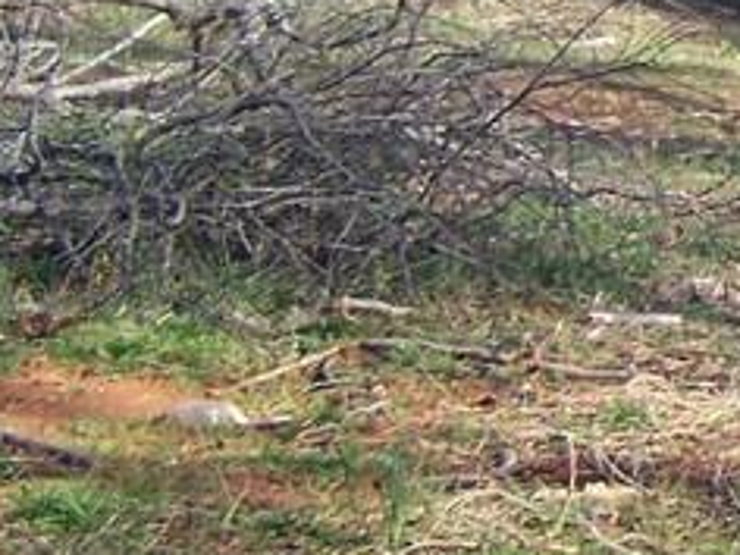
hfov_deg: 10.8
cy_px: -210
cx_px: 1524
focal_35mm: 165
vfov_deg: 8.8
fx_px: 3527
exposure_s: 1/320
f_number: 2.8
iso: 64
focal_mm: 6.3
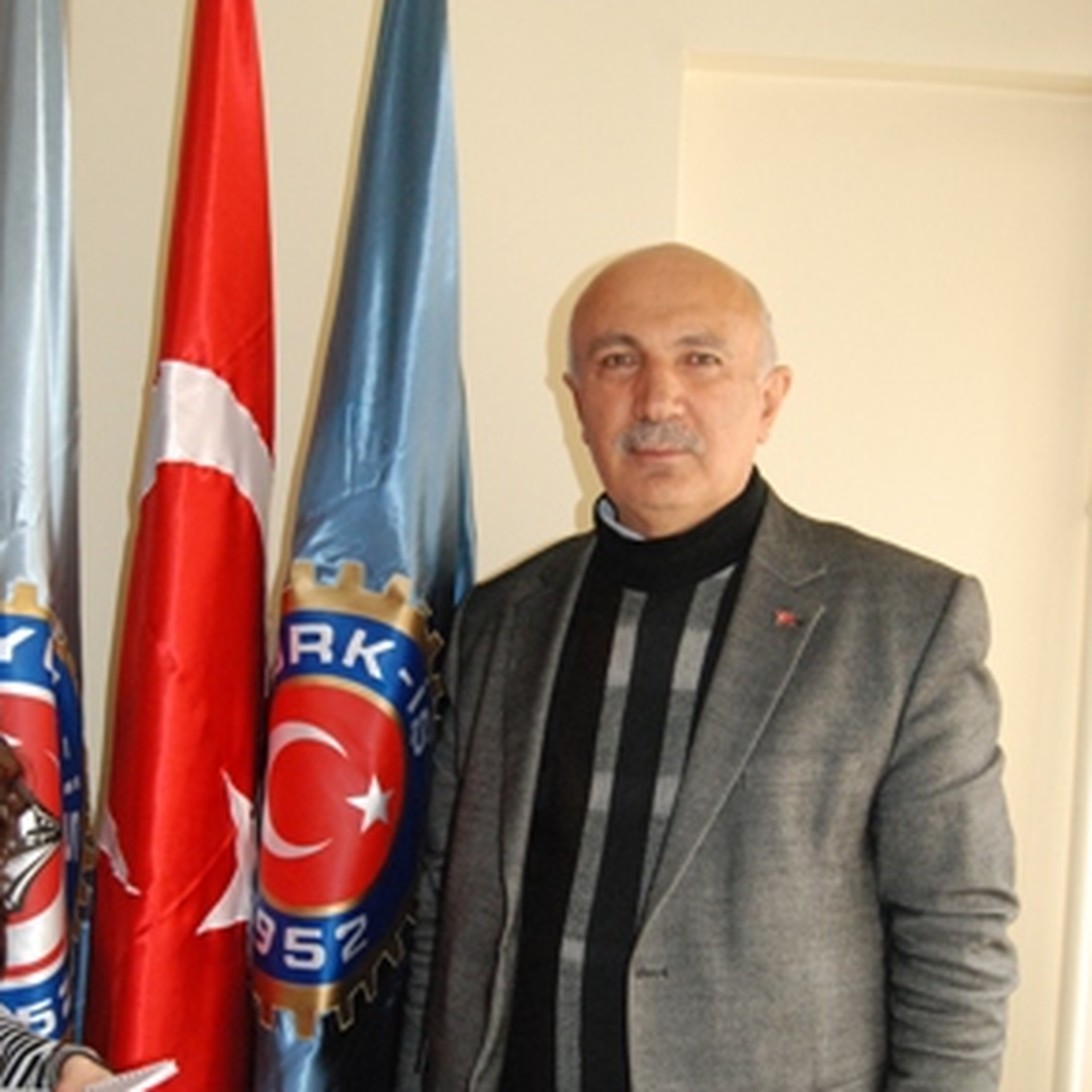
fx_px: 1535
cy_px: 675
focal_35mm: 43
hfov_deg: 39.2
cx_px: 544
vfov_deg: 38.9
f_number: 5.6
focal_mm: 22
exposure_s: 1/60
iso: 1600
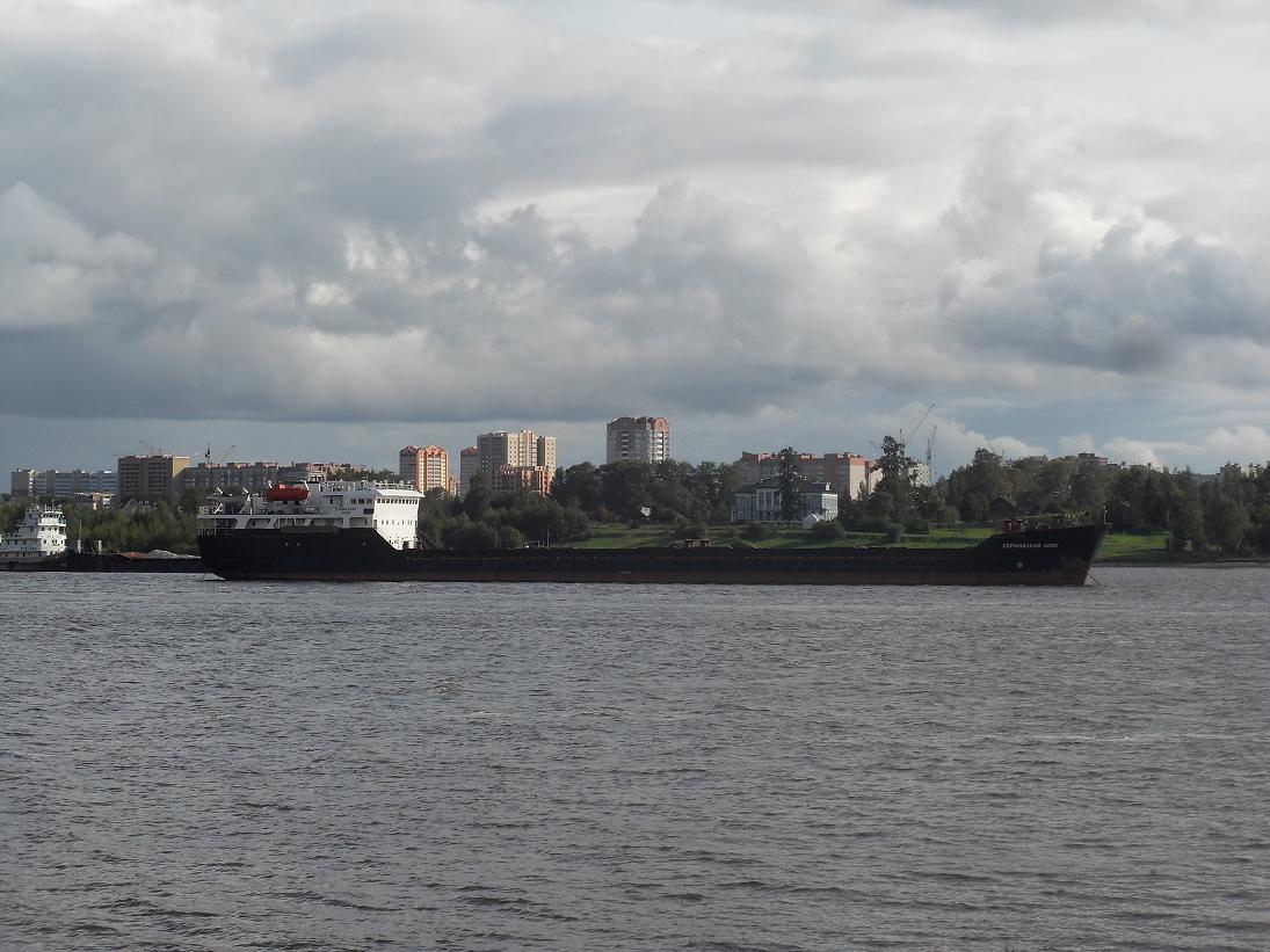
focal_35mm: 81
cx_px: 635
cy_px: 476
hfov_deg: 24.1
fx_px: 2971
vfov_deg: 18.2
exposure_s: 1/180
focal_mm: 14.8
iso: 80
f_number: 10.2
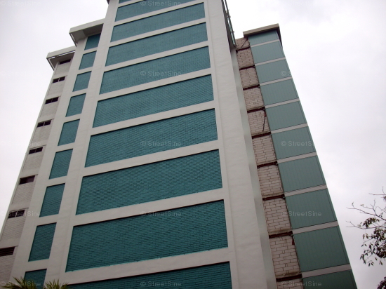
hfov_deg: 50.2
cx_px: 193
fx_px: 412
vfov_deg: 38.6
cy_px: 144
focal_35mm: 37
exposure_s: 1/160
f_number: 5.6
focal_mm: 6.2
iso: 80
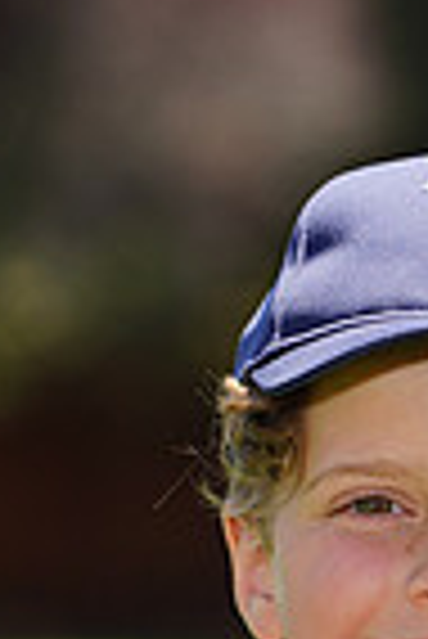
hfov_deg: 1.3
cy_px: 873
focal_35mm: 1092
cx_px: 446
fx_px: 19425
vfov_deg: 1.9
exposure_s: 1/160
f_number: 8
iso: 100
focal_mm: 268
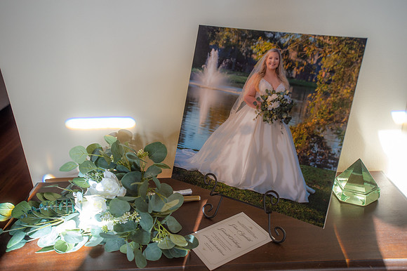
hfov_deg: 54.5
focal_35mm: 35
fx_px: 395
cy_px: 136
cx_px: 204
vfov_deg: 37.8
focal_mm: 35
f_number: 2.8
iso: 500
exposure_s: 1/125
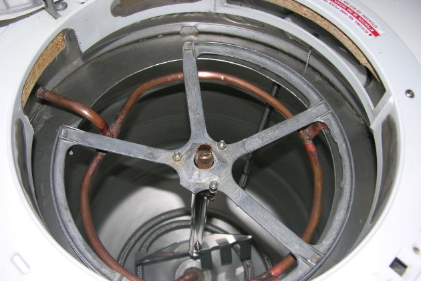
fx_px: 433
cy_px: 149
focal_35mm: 37
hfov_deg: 51.9
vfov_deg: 35.9
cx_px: 210
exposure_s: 1/60.1
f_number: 2.8
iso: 50
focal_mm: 8.9
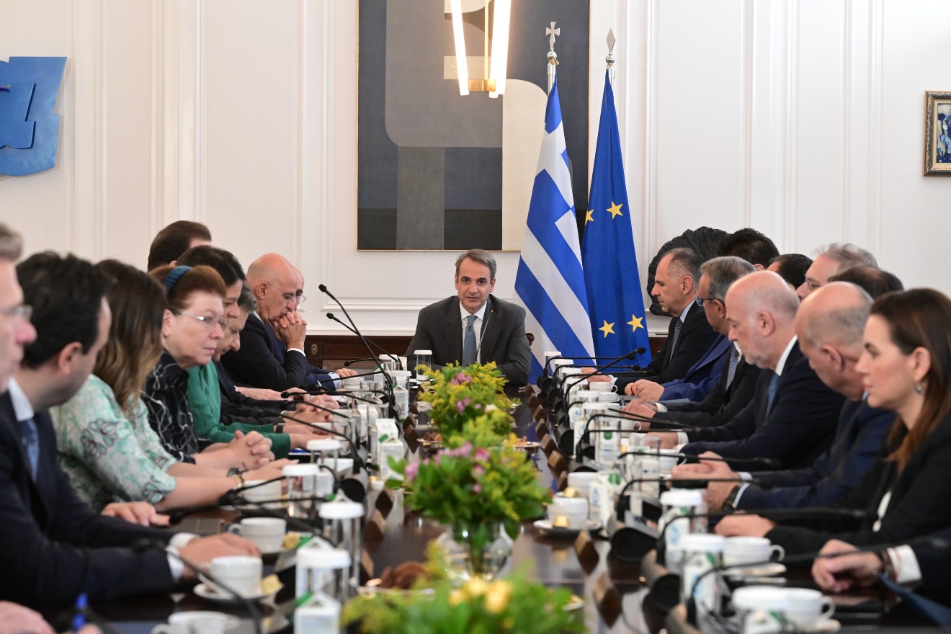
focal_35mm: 79
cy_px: 317
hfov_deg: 25.7
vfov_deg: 17.3
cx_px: 476
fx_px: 2087
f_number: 5
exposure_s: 1/500
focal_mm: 79
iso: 6400
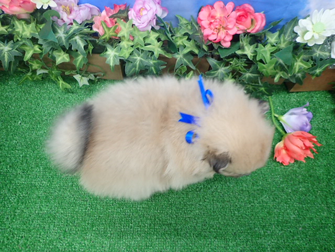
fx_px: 242
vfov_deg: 54.9
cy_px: 126
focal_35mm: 25
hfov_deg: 69.4
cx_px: 168
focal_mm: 4.5
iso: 400
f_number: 2
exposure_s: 1/60
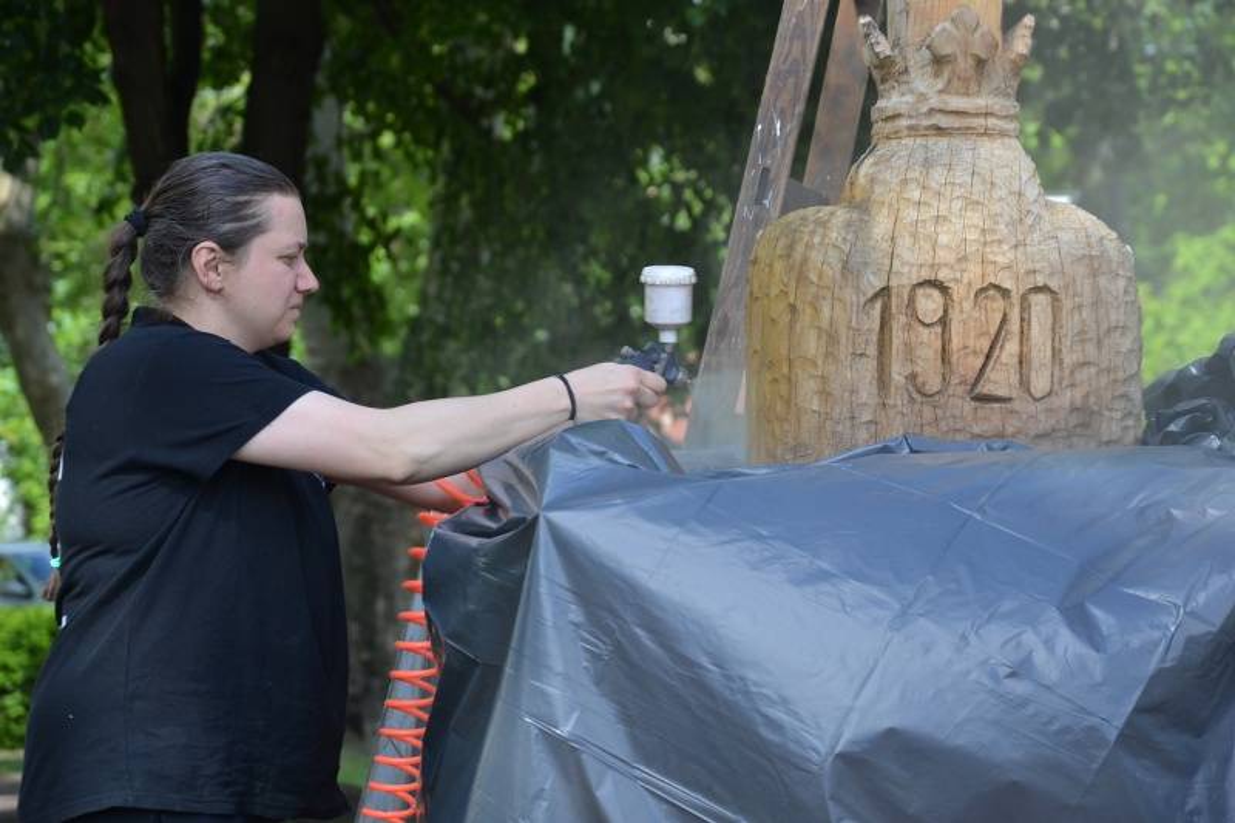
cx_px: 618
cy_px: 412
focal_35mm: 158
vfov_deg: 8.7
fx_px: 5402
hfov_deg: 13.0
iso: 140
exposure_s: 1/125
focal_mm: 105
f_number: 5.6
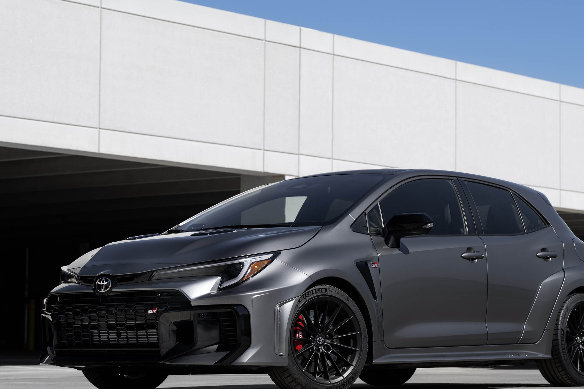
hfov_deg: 18.3
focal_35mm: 112
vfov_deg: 12.2
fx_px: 1816
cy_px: 202
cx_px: 299
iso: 50
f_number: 5
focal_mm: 76
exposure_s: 1/200
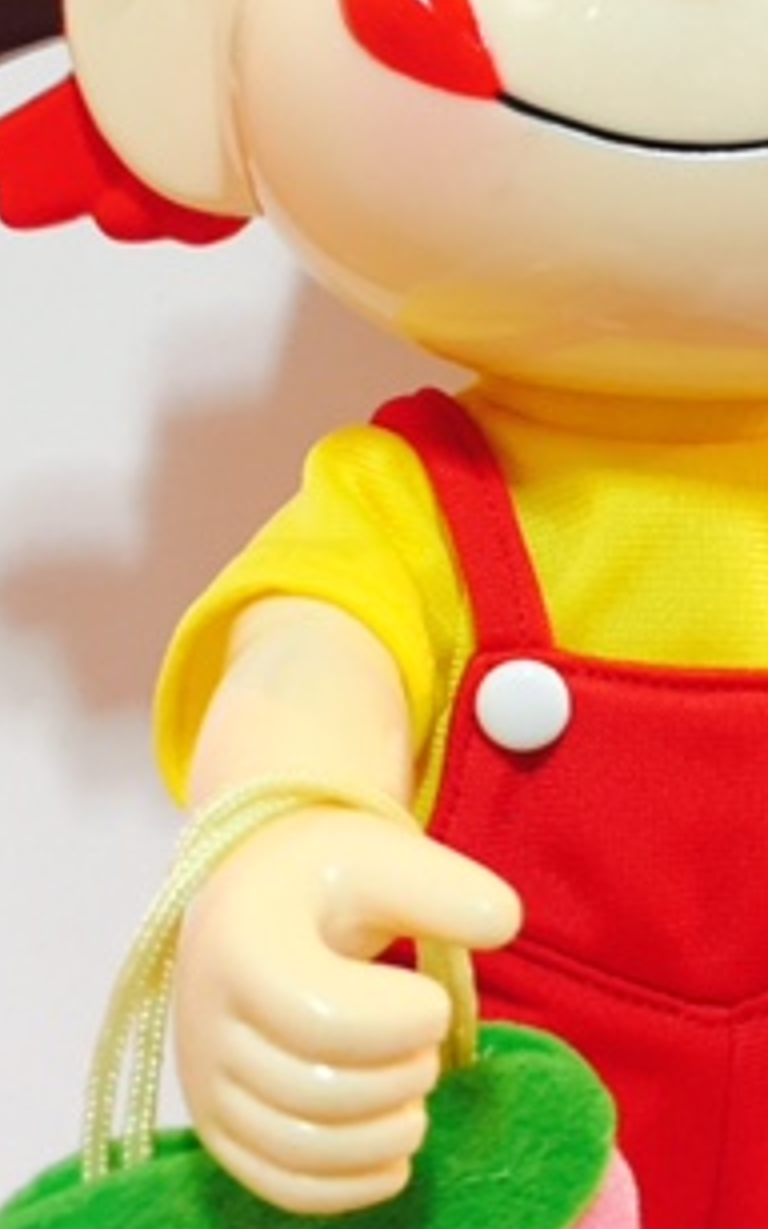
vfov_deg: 31.9
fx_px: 2142
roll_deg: -2.1
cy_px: 500
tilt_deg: -10.0
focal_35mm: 64
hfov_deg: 20.0
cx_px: 680
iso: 125
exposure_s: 1/33
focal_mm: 4.15
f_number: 2.2
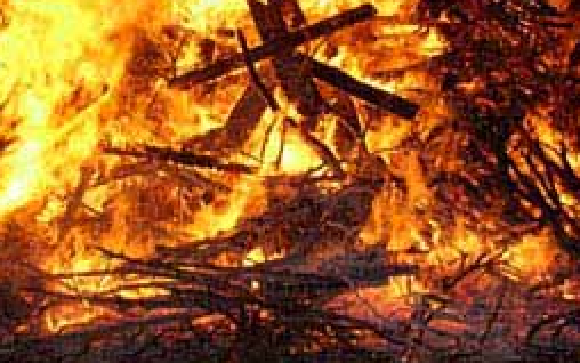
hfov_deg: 35.6
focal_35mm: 57
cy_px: 94
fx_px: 901
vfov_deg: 22.6
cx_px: 256
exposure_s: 1/105
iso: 50
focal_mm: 6.3
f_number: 2.9
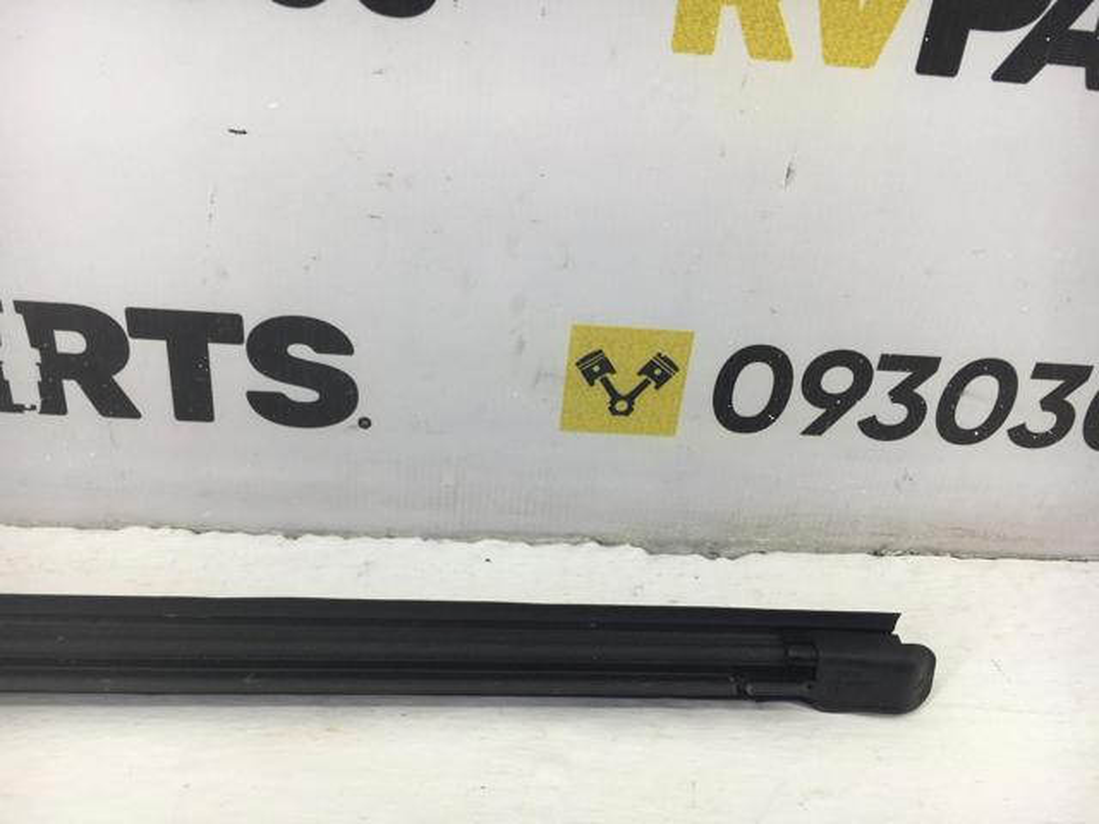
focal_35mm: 29
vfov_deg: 48.2
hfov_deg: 61.7
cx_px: 550
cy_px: 412
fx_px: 921
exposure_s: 1/50
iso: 25
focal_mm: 4.15
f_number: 2.2
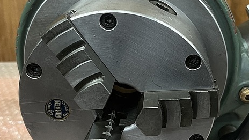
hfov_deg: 33.7
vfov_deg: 19.7
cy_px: 81
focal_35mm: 61
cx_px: 183
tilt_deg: -25.5
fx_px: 403
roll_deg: -1.4
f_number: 1.6
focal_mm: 5.1
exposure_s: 1/60
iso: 200
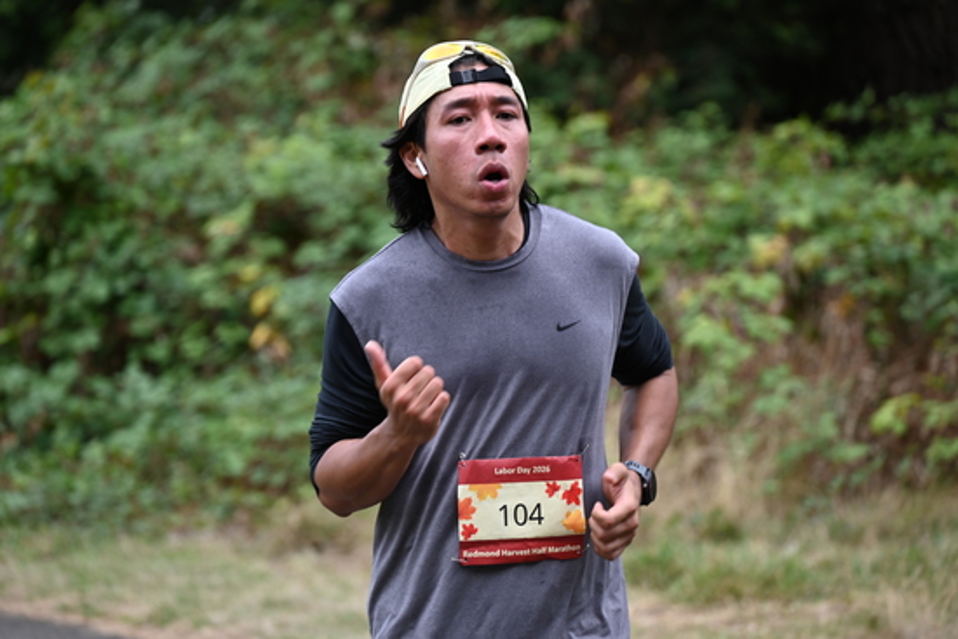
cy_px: 320
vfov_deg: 6.9
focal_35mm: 200
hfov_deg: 10.3
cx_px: 479
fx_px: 5323
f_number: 6.3
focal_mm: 200
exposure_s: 1/320
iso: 400
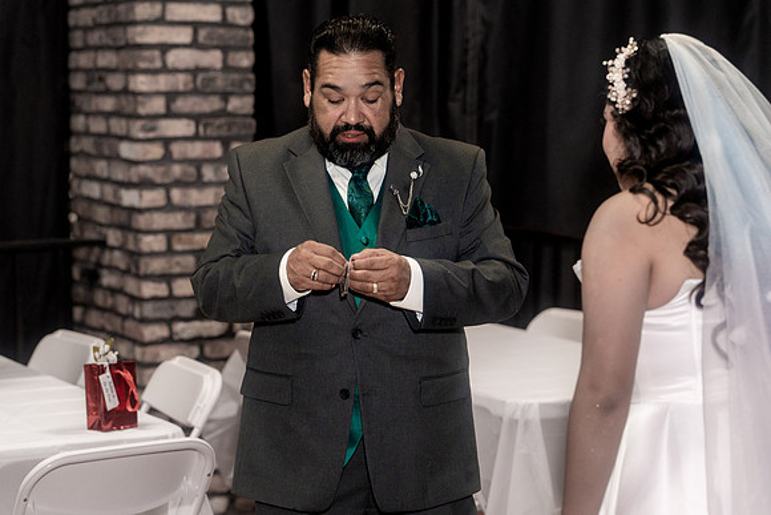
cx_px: 386
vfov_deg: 15.2
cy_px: 258
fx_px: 1928
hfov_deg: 22.6
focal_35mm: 90
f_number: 4
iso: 2000
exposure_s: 1/250
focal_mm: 90
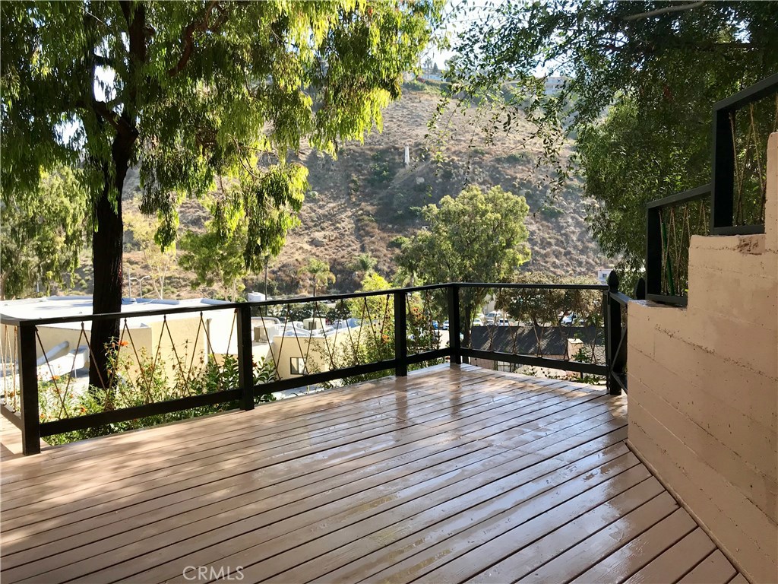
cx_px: 389
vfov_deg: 49.7
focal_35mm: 28
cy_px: 292
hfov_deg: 63.4
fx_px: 629
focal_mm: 3.99
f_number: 1.8
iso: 20
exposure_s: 1/602
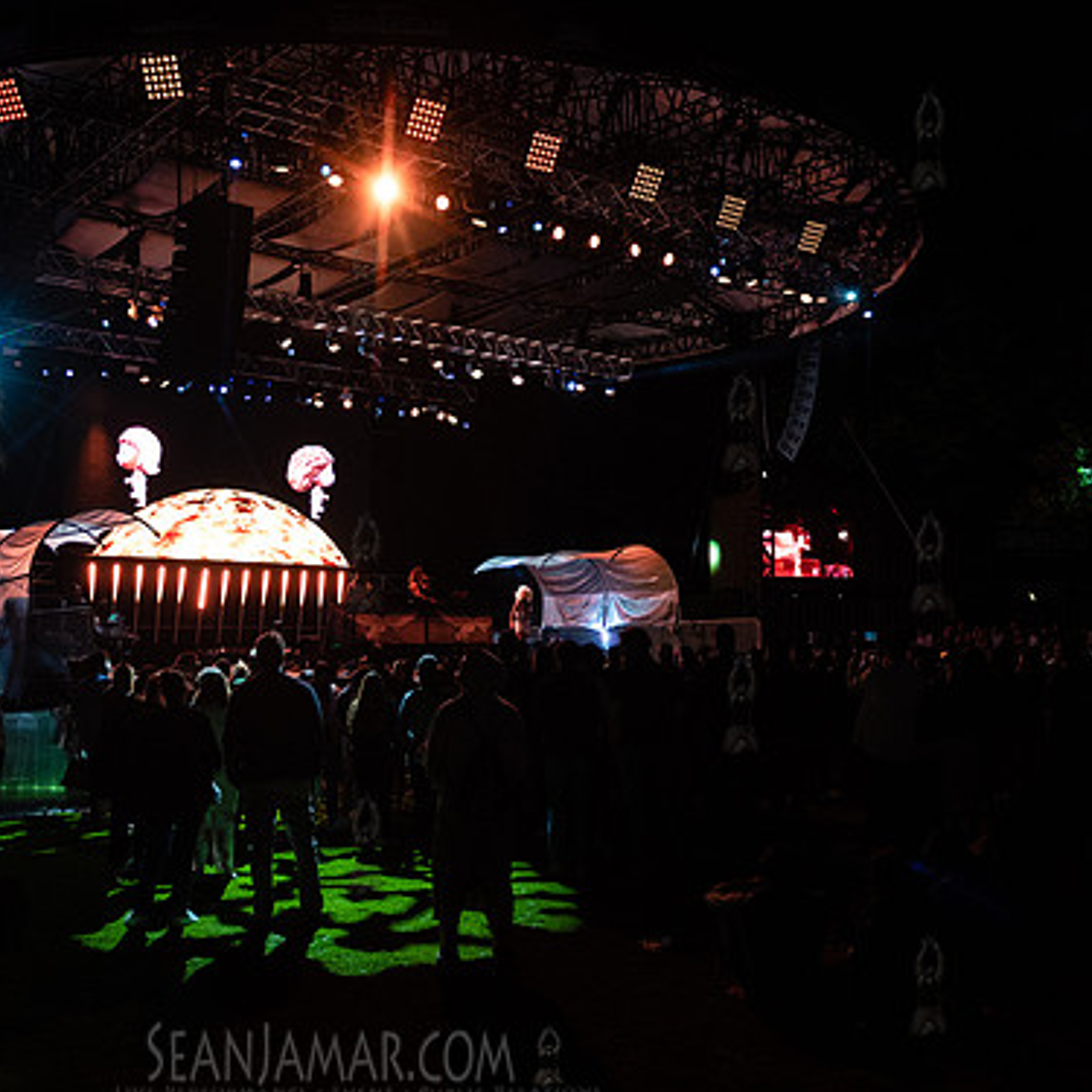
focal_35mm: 35
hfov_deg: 46.9
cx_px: 427
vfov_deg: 47.1
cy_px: 608
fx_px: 1249
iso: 1600
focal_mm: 24
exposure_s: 1/320
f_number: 3.2
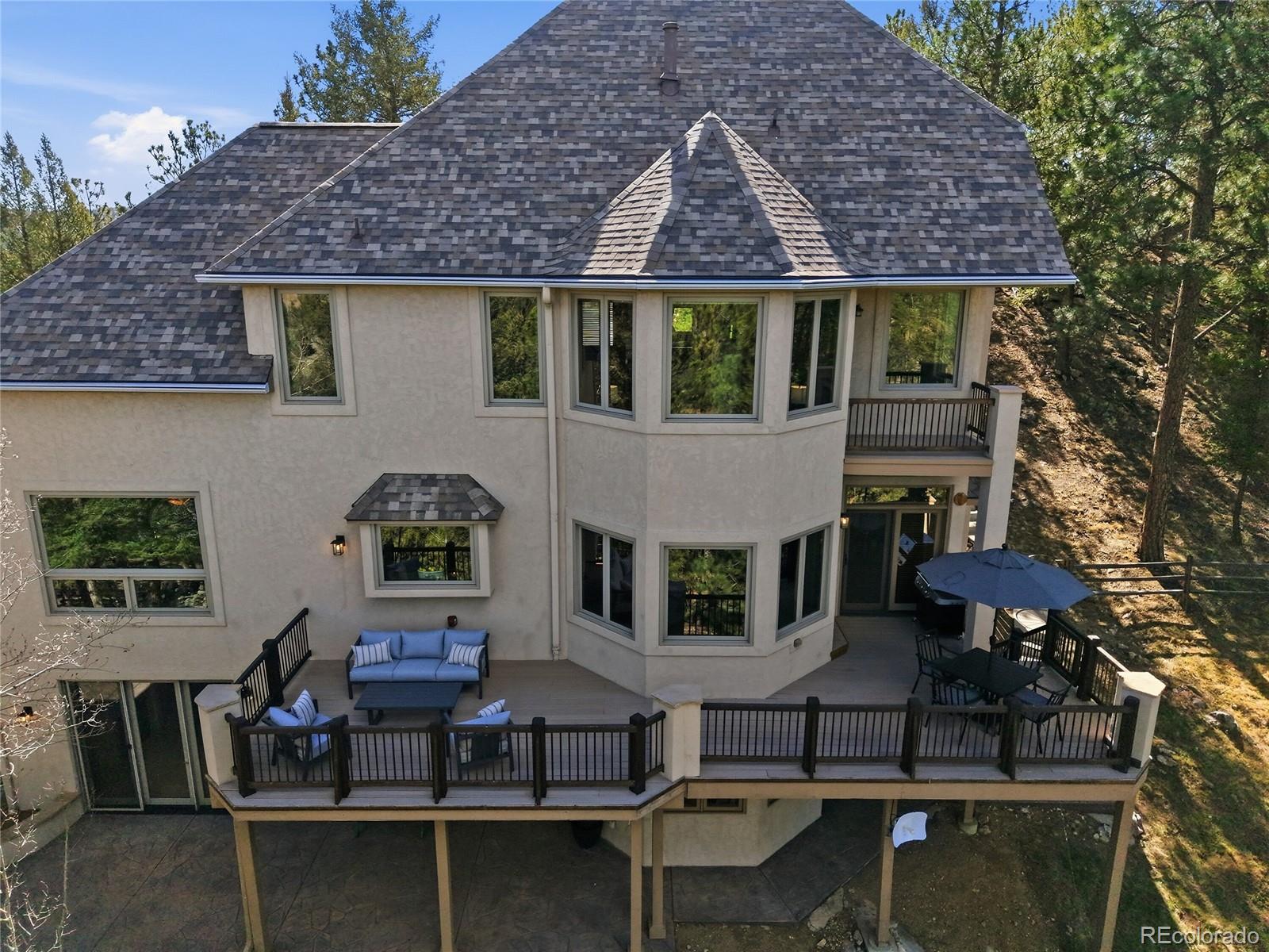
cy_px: 476
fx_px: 880
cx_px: 634
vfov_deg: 56.8
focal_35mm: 24
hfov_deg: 71.6
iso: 390
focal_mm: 8.7
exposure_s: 1/5000
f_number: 1.8
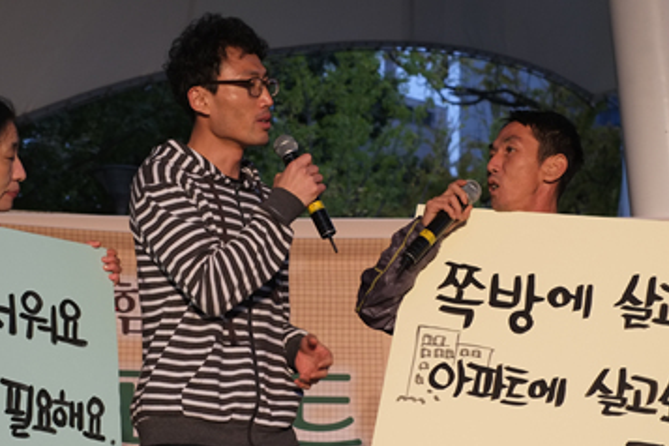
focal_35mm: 89
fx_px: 1654
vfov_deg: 15.3
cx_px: 281
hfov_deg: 22.8
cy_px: 300
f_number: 4
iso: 800
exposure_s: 1/125
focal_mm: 35
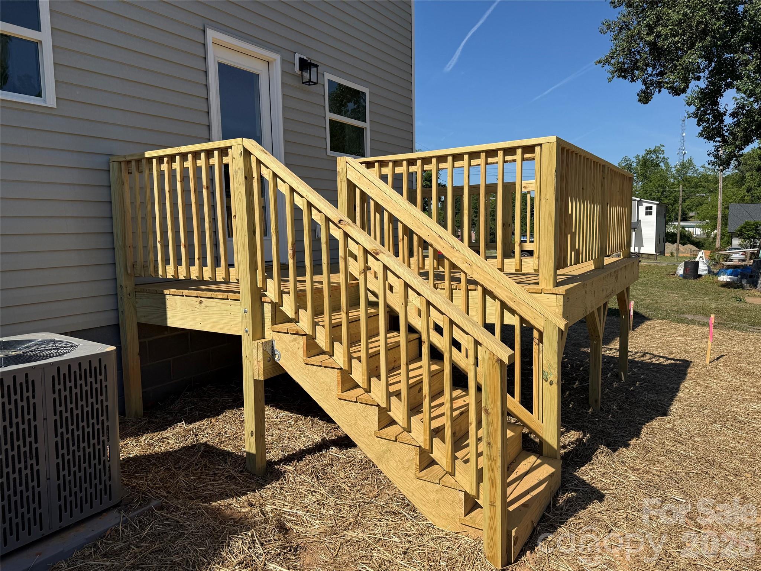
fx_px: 528
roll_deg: +0.5
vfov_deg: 56.8
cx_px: 380
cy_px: 286
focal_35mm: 24
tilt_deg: -4.0
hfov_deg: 71.6
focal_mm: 6.76
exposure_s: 1/6711
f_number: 1.78
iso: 80
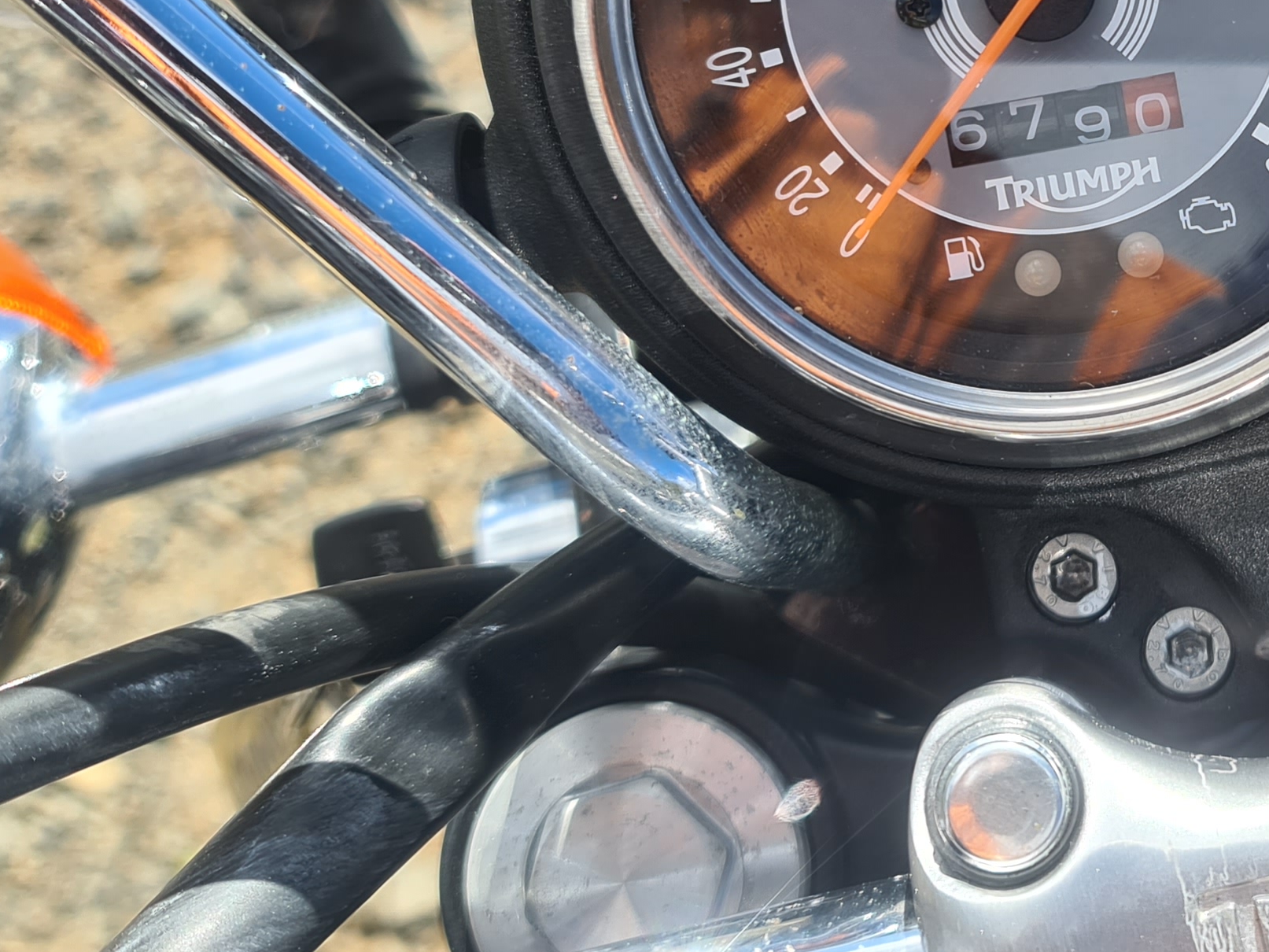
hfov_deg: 29.8
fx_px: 2273
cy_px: 179
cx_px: 1164
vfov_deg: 23.3
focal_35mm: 62
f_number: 1.8
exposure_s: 1/319
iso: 50
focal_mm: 7
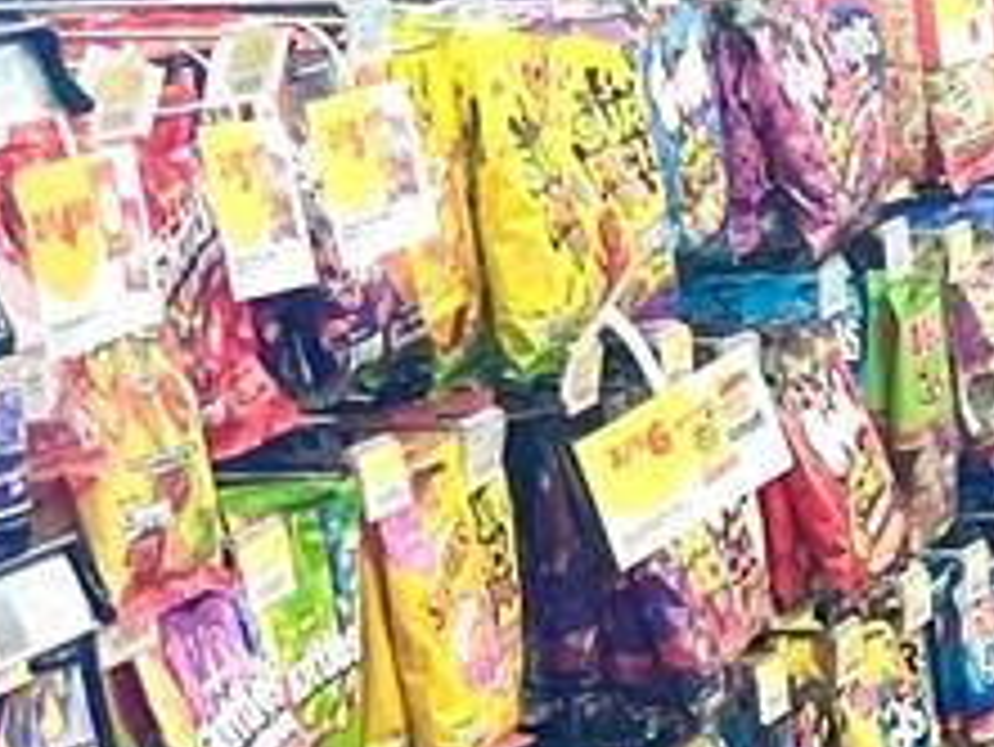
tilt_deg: -4.7
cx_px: 2091
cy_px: 50
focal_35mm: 188
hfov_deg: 9.7
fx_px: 5401
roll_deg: +2.6
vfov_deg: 7.9
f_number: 1.6
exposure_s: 1/158
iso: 64
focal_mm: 5.1
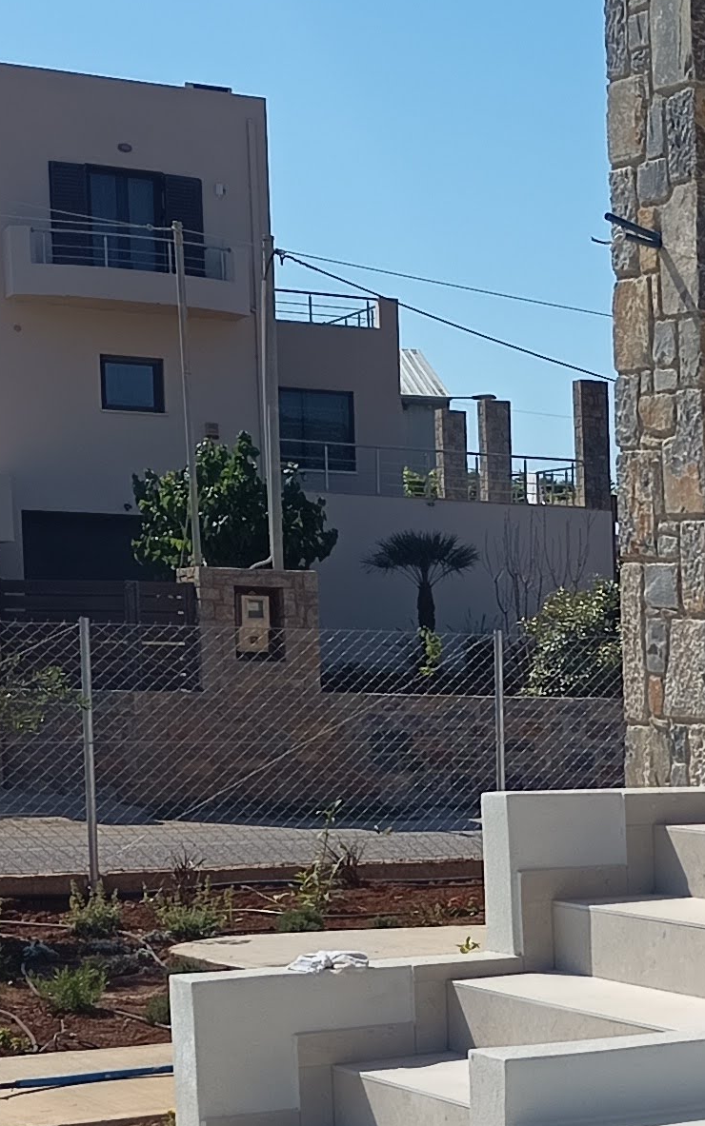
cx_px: 1723
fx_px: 2642
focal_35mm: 86
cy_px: 958
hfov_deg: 12.0
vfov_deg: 23.6
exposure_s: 1/969
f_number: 1.7
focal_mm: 5.27
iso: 50
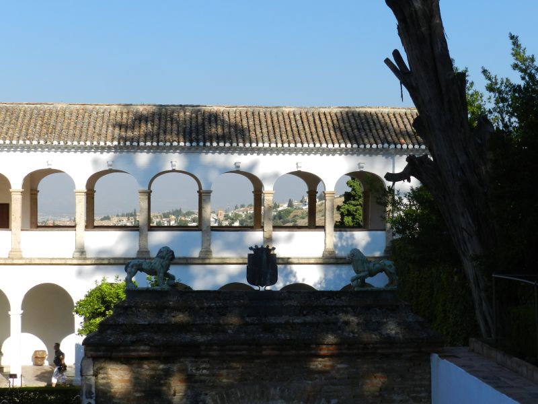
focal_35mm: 60
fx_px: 933
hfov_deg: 32.2
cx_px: 269
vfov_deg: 24.4
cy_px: 202
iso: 160
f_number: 5
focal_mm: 10.7
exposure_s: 1/800
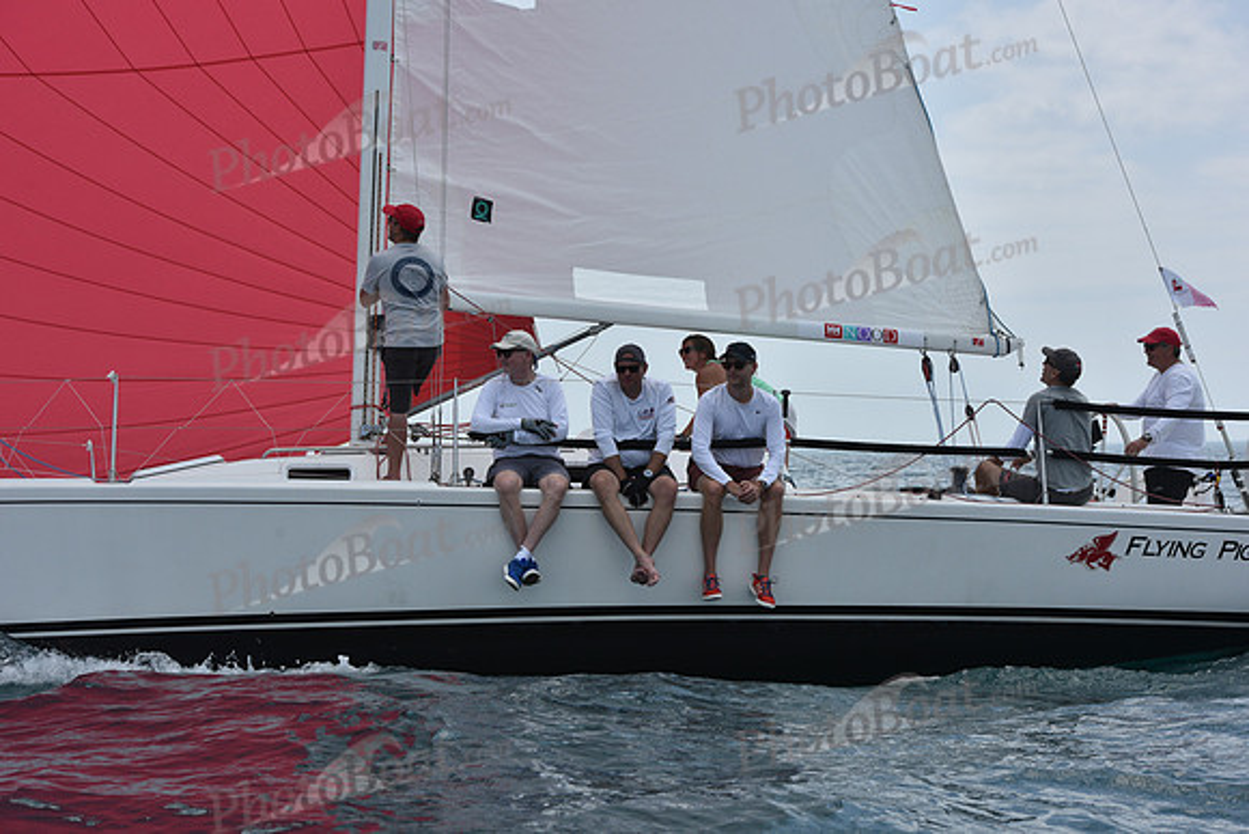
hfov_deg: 23.6
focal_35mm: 86
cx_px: 624
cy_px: 417
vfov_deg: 15.9
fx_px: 2984
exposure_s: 1/1250
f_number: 8
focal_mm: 86
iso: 250
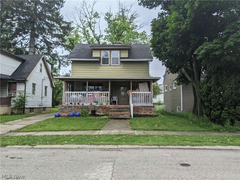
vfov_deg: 51.4
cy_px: 90
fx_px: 187
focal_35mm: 27
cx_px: 120
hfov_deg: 65.3
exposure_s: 1/1466
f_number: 1.8
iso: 42
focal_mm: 4.44
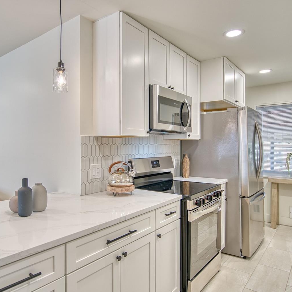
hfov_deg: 64.8
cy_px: 147
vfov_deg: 65.0
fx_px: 229
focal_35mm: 24
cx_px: 130
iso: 500
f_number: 4
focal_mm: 18
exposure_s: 1/100
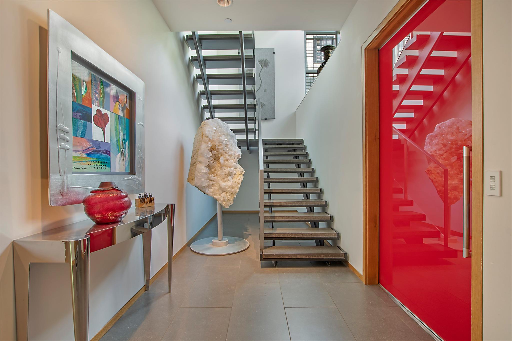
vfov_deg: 73.7
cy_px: 170
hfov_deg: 96.8
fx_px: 227
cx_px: 256
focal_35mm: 16
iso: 100
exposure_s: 1/3
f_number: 8
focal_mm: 11
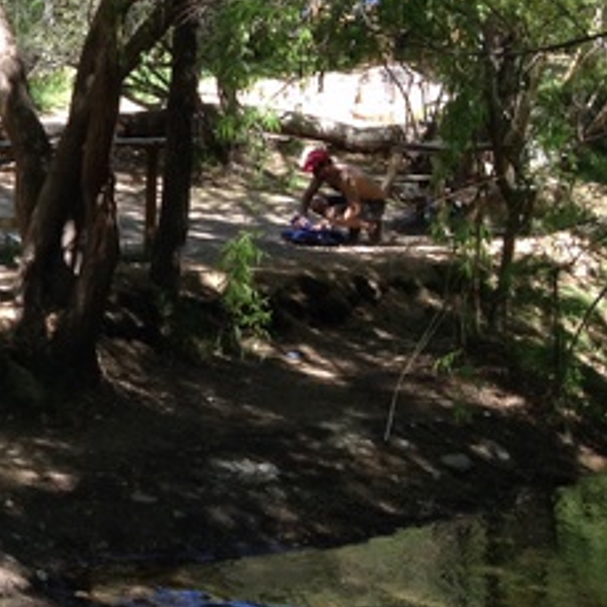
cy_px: 184
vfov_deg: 15.0
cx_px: -485
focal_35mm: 116
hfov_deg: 13.5
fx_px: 2301
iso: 50
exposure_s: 1/269
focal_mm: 4.28
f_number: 2.4
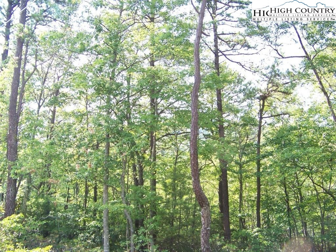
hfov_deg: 51.4
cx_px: 168
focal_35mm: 36
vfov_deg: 39.7
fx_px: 349
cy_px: 126
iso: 64
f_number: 2.8
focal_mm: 5.85
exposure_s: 1/100
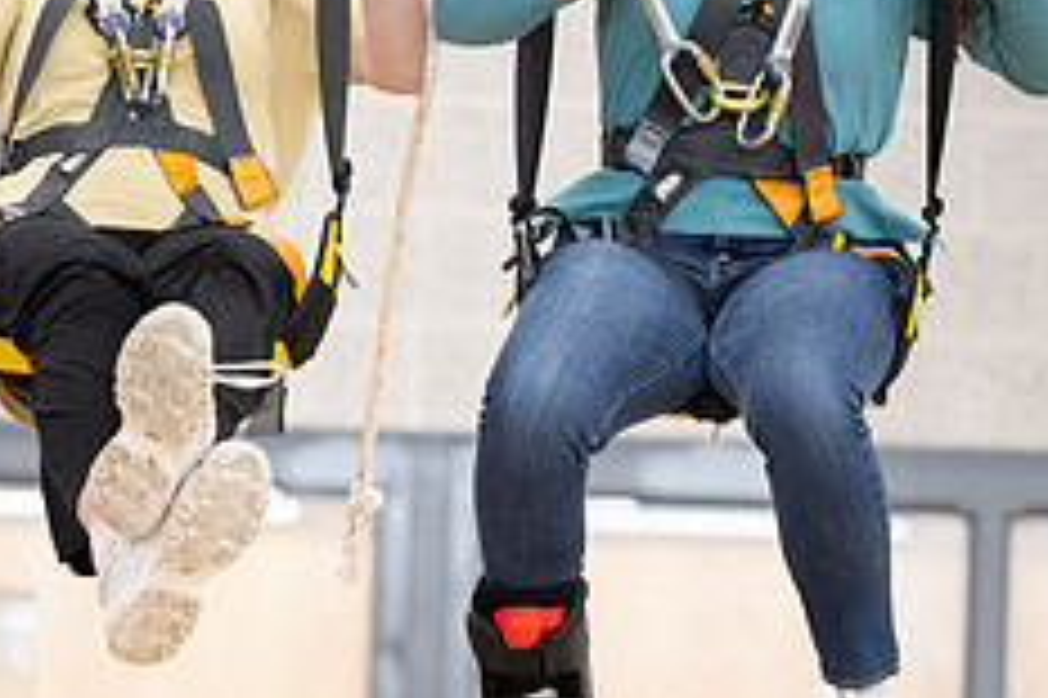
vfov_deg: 2.8
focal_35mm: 498
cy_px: 439
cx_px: 351
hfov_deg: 4.1
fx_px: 14487
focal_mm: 200
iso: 3200
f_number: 2.8
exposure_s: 1/500
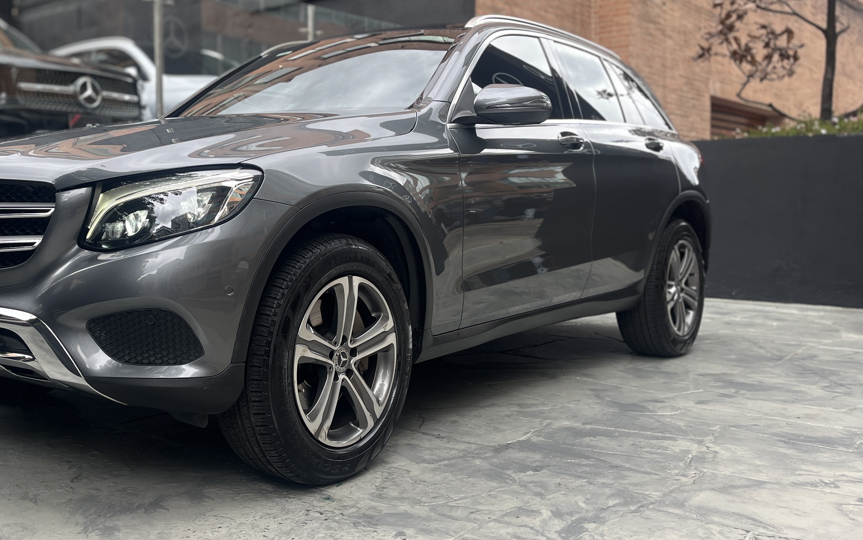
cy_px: 219
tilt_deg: -1.2
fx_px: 917
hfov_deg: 49.3
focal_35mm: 39
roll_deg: +0.3
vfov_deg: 32.7
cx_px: 268
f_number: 1.6
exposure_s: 1/428
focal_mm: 5.1
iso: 50
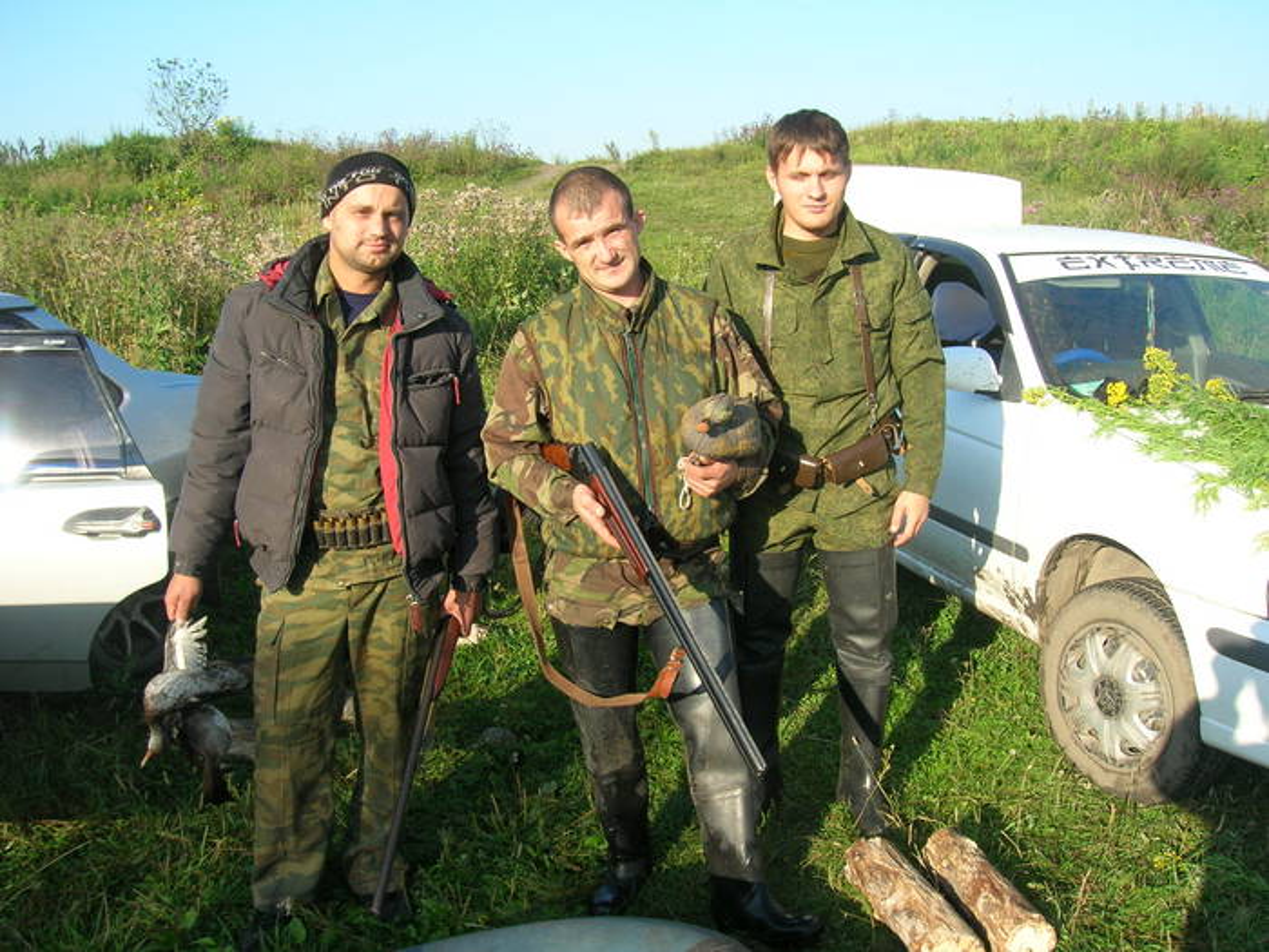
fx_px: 1246
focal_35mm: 34
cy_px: 476
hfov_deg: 54.0
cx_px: 634
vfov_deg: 41.8
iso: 50
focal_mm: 5.7
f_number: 4.9
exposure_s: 1/149
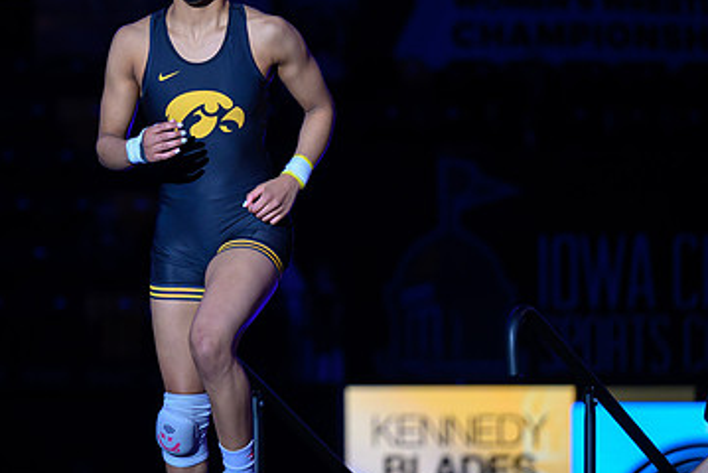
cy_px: 214
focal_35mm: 280
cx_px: 151
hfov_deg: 7.3
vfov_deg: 4.9
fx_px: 5511
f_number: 2.8
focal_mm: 145
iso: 1600
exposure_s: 1/800
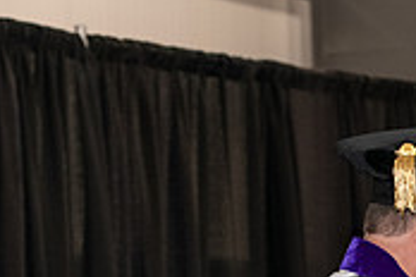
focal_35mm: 234
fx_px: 2704
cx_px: 533
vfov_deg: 5.8
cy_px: 417
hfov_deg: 8.7
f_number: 5
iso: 2500
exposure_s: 1/200
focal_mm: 70
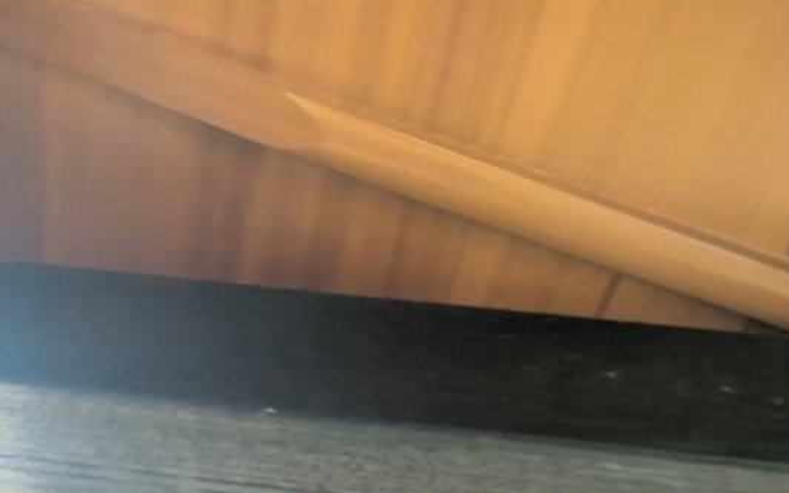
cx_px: 401
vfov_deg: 32.3
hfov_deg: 54.0
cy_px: 500
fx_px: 774
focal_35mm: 36
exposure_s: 1/16.7
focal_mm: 5.43
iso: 2778
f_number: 1.89
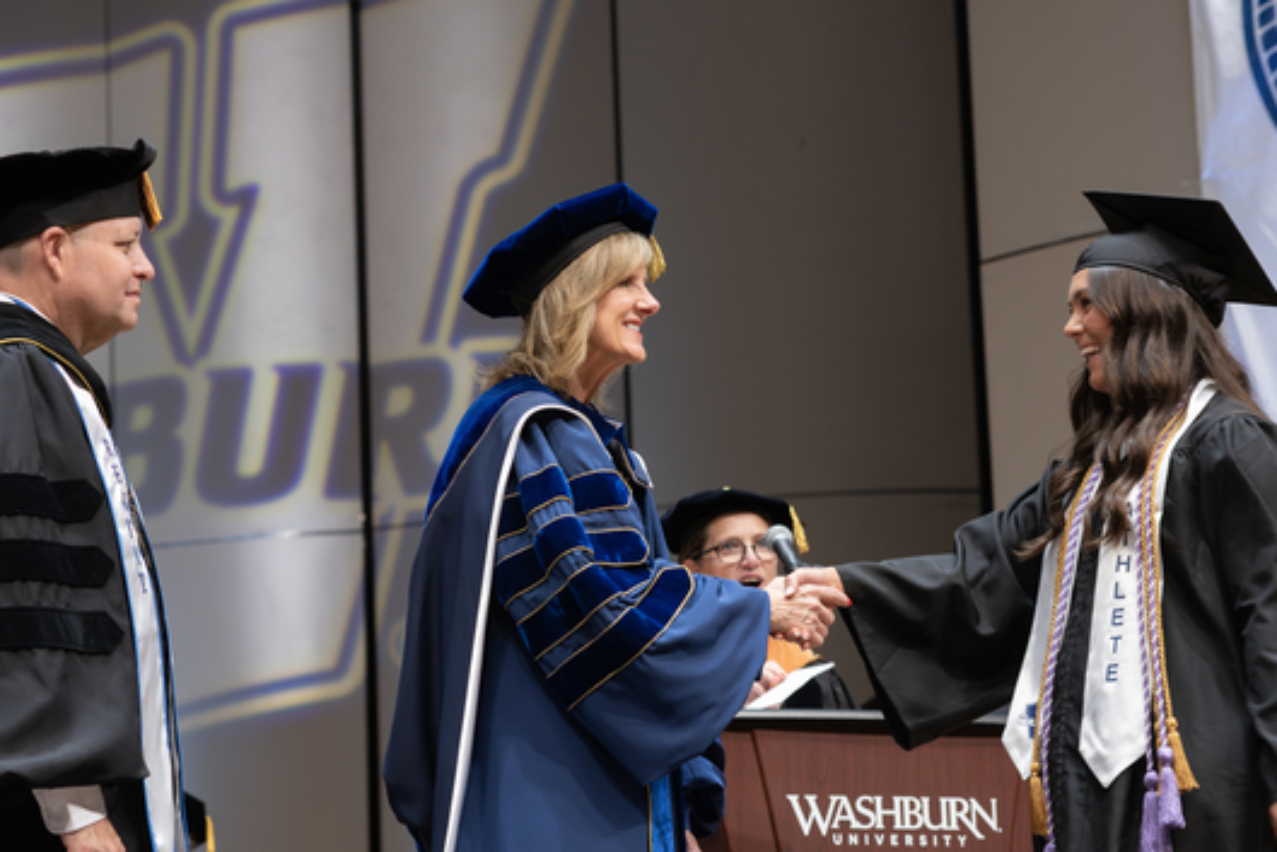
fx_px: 4506
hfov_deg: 16.1
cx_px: 657
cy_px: 463
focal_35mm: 127
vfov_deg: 10.8
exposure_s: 1/200
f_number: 5.6
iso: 2500
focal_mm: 112
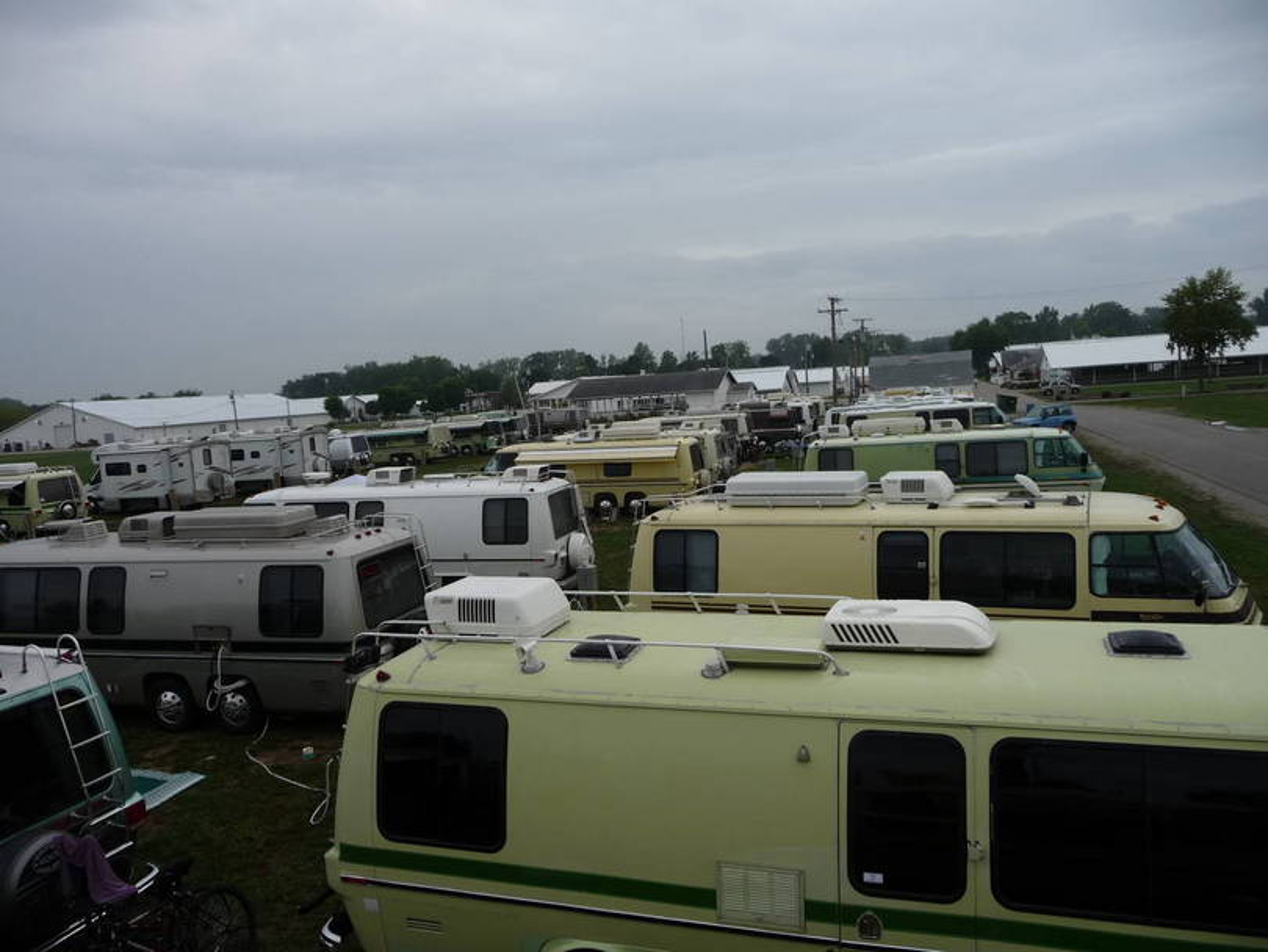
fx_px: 1026
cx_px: 634
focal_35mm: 28
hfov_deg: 63.4
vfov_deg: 49.8
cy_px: 476
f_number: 3.3
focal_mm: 4.7
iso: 100
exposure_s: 1/1000
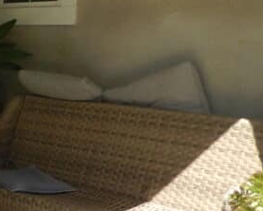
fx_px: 647
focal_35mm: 83
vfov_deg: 18.4
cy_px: 160
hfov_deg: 18.7
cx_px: -187
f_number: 3.4
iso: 160
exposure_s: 1/800
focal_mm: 4
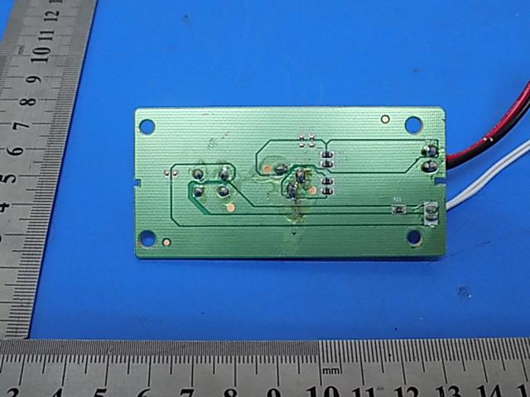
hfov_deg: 41.2
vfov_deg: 31.5
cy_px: 198
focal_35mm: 46
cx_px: 265
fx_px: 704
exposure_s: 1/20
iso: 400
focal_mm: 8.1
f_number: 3.7
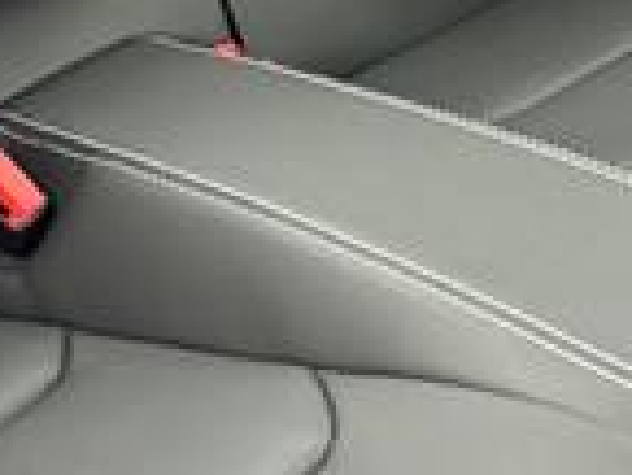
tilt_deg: -28.9
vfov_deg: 12.7
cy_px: -48
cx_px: -65
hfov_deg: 16.6
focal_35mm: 115
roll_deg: -1.4
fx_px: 2101
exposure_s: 1/60
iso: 250
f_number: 1.5
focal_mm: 5.7
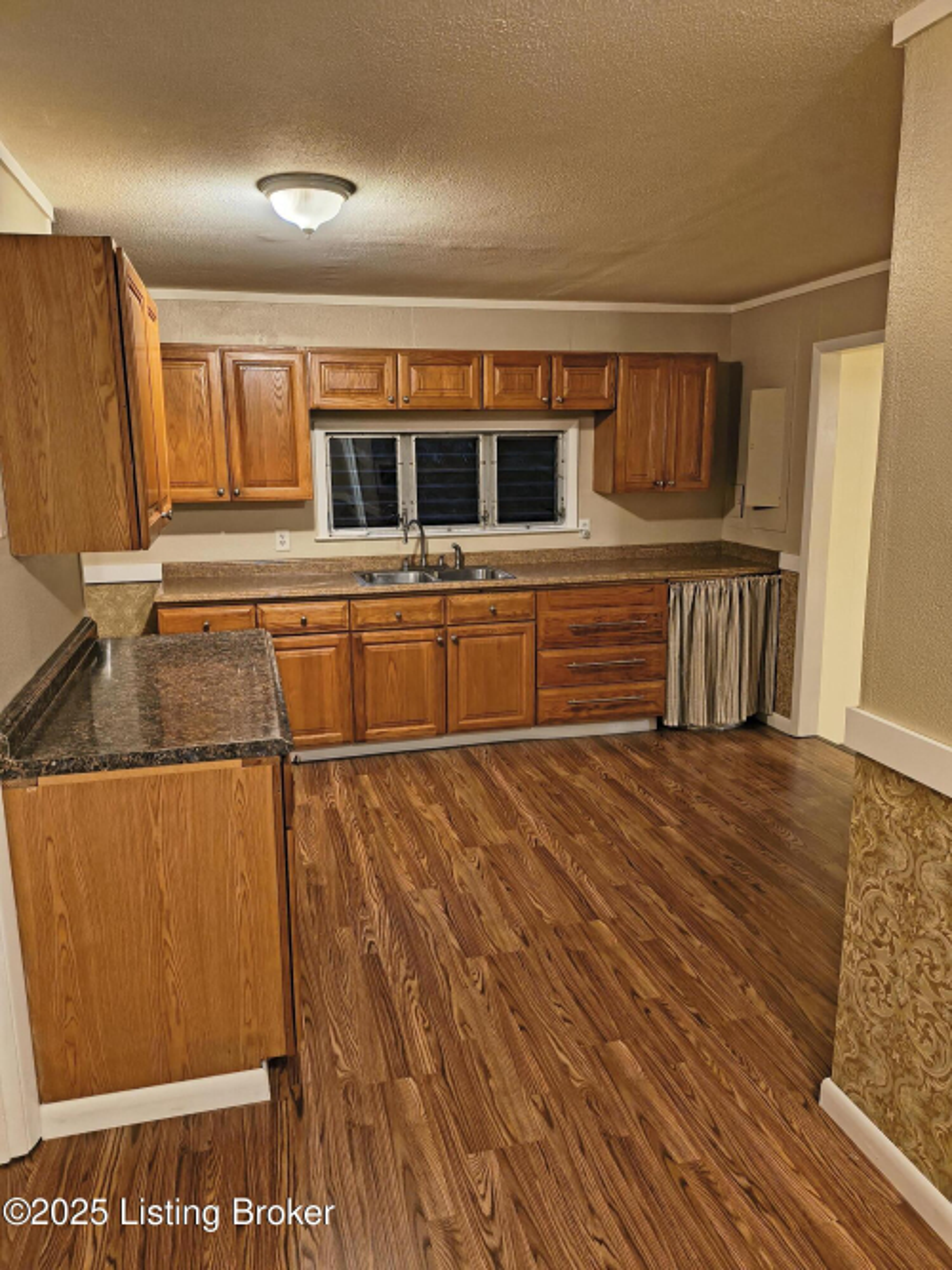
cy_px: 635
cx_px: 476
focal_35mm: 25
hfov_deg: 54.9
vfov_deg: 69.4
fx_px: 917
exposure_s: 1/60
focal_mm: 4.68
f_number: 1.7
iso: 1604
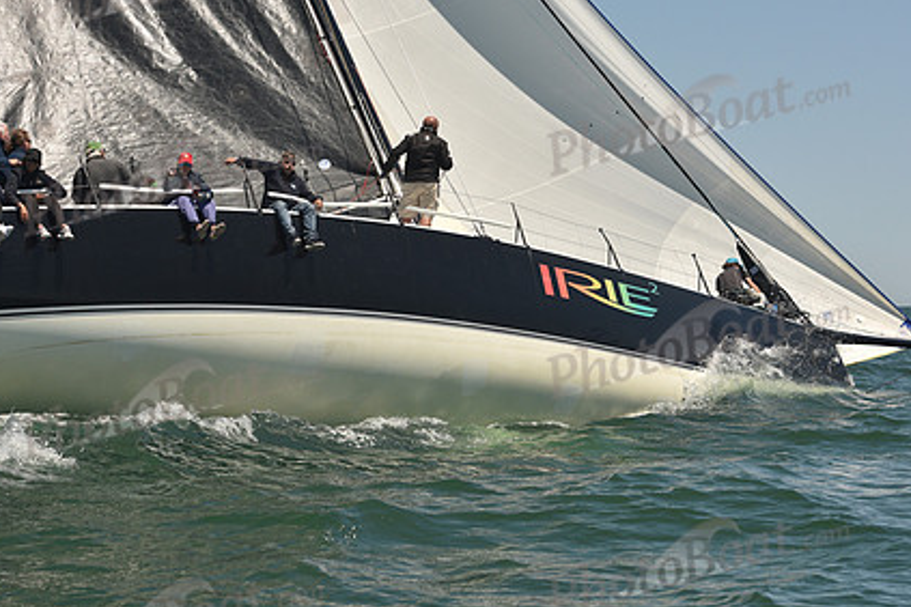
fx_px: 2429
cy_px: 262
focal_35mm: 96
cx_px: 437
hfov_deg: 21.2
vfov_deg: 14.2
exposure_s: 1/800
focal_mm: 70
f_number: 6.3
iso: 250
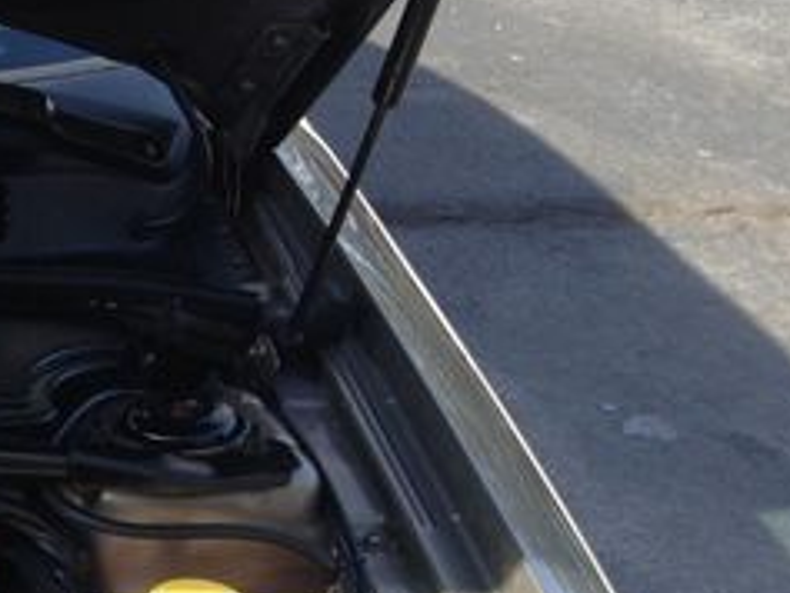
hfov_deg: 15.0
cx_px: -523
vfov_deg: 12.3
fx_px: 2694
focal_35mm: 118
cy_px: 710
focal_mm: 4.28
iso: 50
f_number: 2.4
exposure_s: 1/365
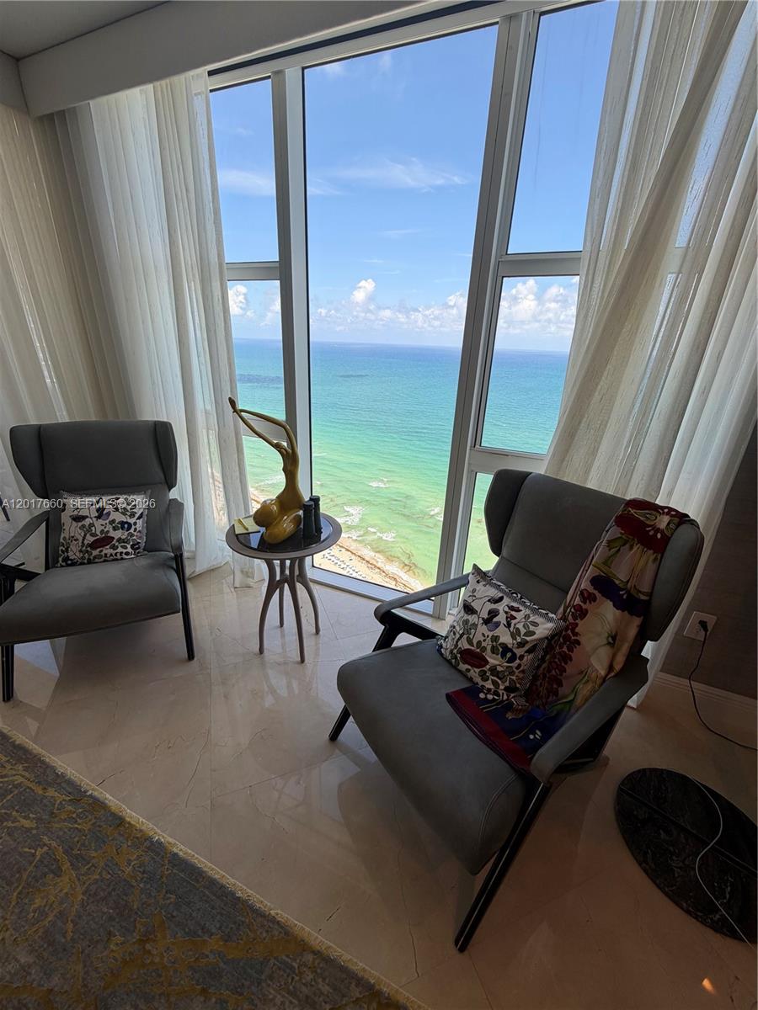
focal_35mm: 14
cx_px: 379
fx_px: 409
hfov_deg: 85.7
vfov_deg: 102.1
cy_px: 505
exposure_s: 1/120
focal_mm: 2.22
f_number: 2.2
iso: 20
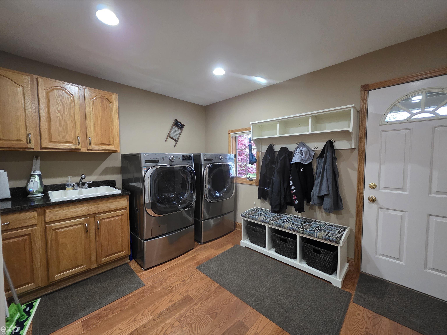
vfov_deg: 89.9
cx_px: 224
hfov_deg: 106.2
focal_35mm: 13
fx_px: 168
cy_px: 168
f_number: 1.9
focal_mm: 2.2
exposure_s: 1/60
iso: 800
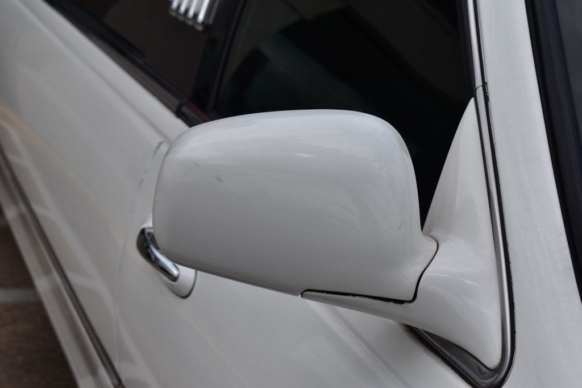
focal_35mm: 82
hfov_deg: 24.6
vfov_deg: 16.5
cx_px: 291
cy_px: 194
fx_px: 1333
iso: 200
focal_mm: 55
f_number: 11
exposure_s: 1/500
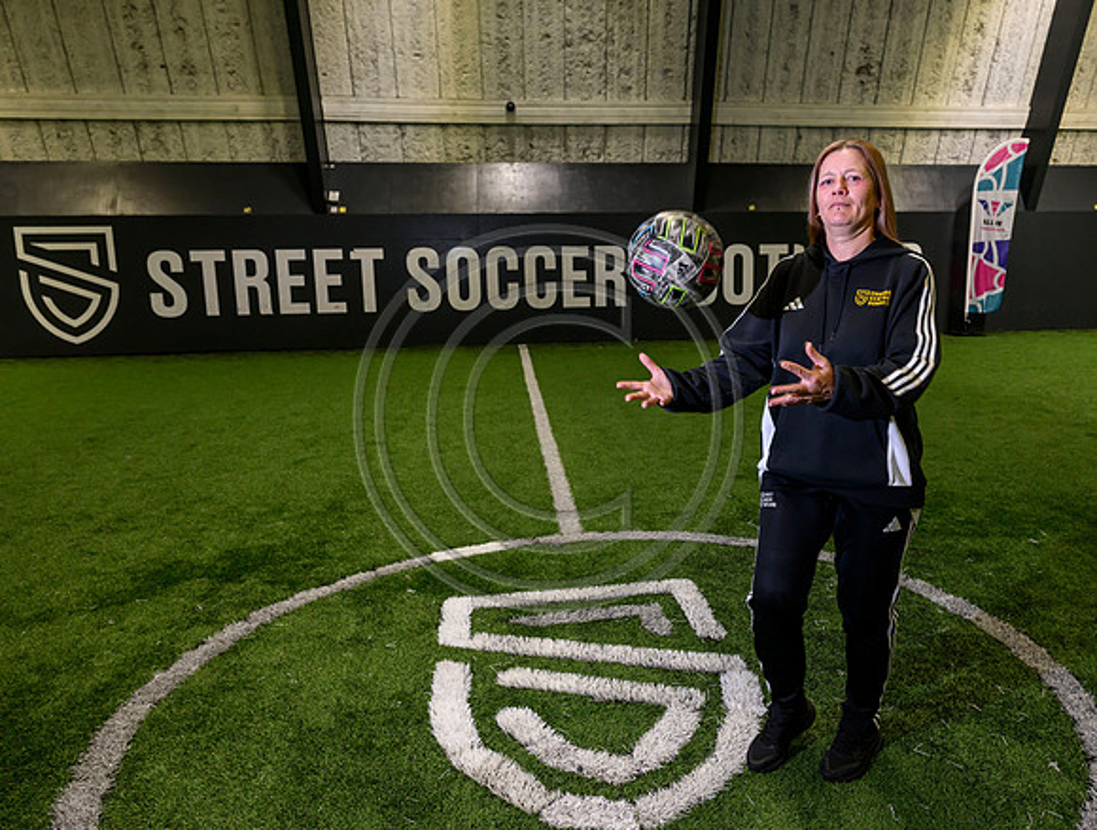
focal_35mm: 27
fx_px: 863
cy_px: 398
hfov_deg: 64.4
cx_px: 647
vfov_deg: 51.4
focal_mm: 24
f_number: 5.6
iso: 2000
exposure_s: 1/125
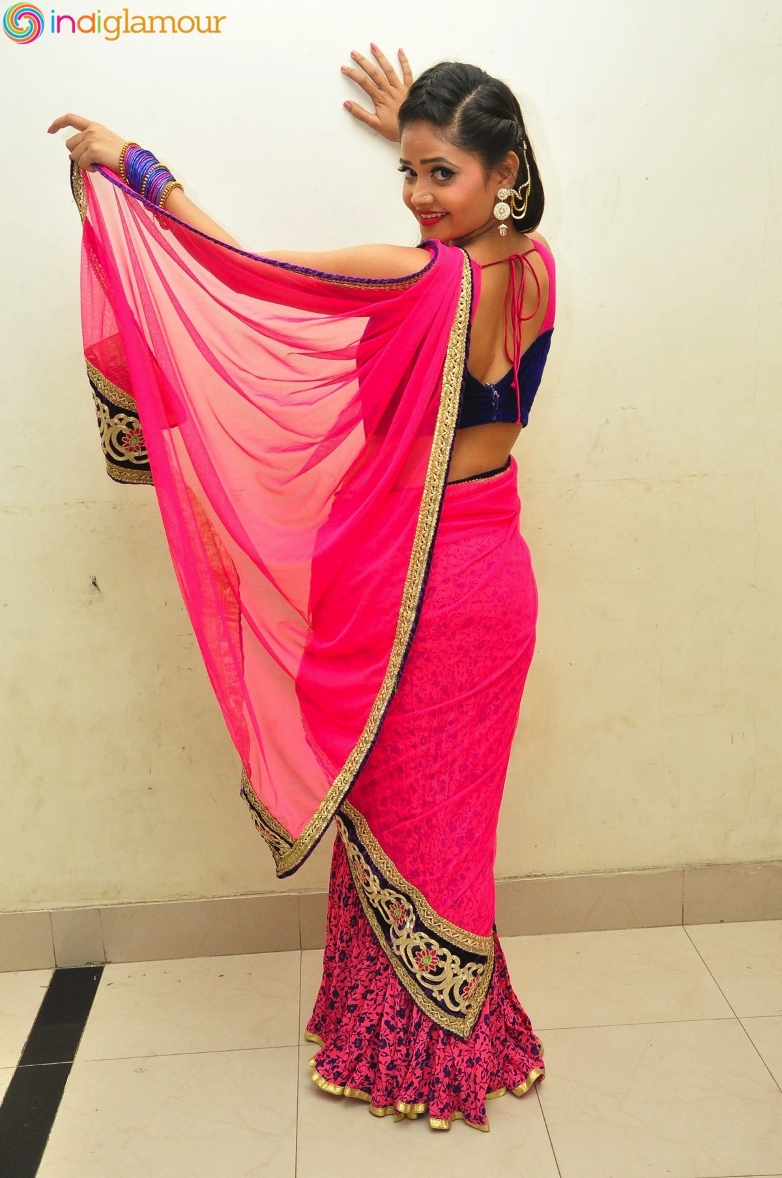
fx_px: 1225
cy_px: 589
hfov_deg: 35.4
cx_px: 391
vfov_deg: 51.3
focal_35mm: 38
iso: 1600
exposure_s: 1/125
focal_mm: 25
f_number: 7.1
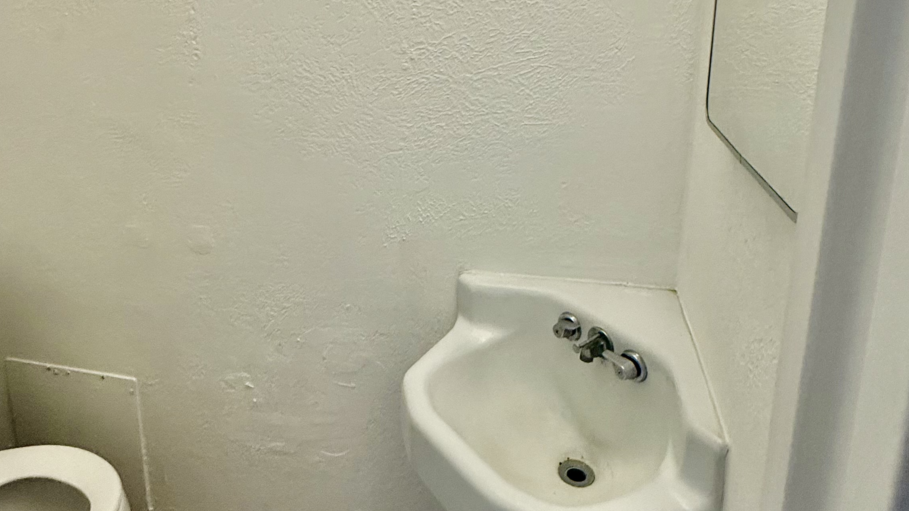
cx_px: 389
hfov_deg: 69.5
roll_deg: +0.0
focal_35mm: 27
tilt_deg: -12.0
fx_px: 651
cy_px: 125
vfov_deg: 41.6
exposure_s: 1/120
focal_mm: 2.22
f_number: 2.2
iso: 320
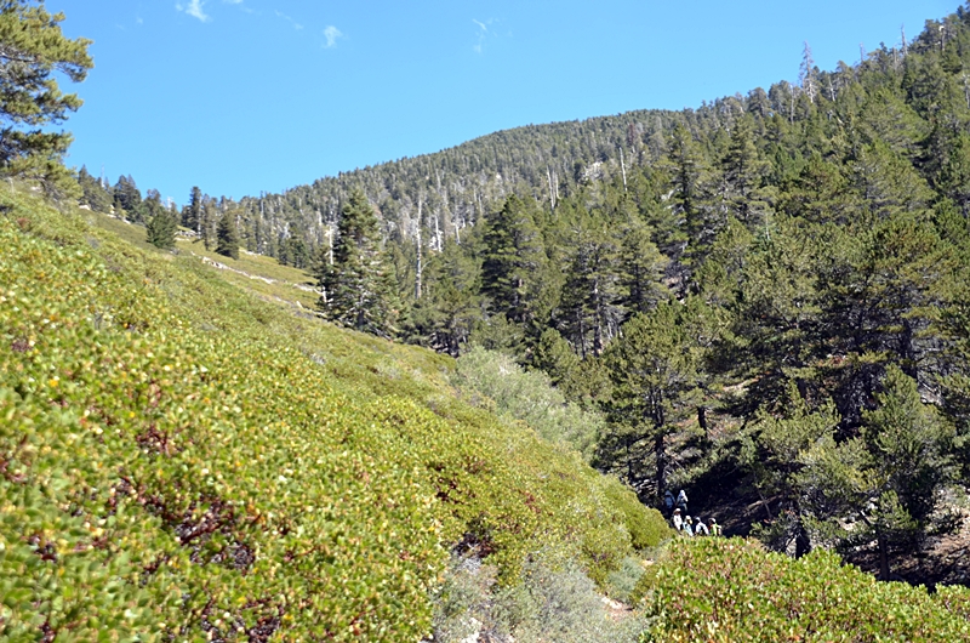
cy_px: 322
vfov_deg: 29.7
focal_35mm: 45
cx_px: 485
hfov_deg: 43.7
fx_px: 1210
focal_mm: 30
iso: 100
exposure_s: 1/200
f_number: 5.6
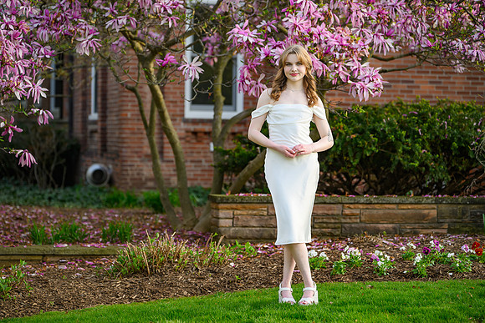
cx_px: 239
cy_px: 161
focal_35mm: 100
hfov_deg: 20.4
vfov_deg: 13.7
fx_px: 1348
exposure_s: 1/200
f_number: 2.7
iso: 72
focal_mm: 98
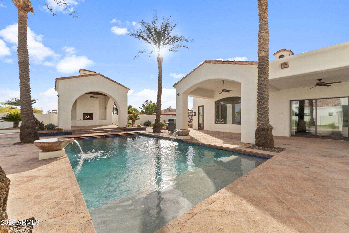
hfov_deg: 104.3
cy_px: 116
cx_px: 174
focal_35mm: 14
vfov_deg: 81.2
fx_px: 136
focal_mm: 14
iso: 800
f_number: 9
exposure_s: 1/1000
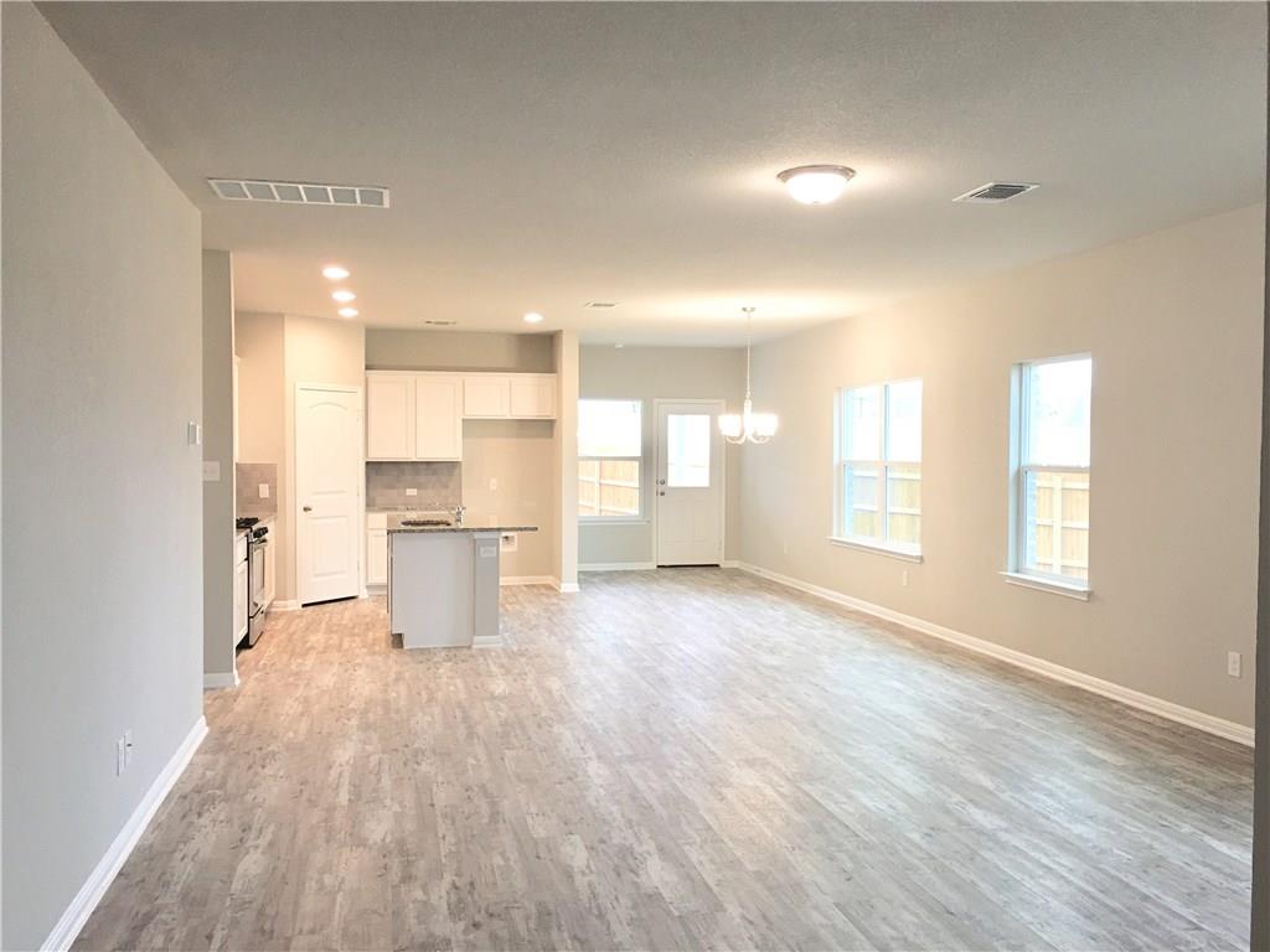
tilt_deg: +0.0
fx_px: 1064
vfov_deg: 48.2
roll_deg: -0.3
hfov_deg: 61.7
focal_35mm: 29
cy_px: 476
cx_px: 635
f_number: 2.2
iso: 32
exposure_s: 1/15
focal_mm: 4.15
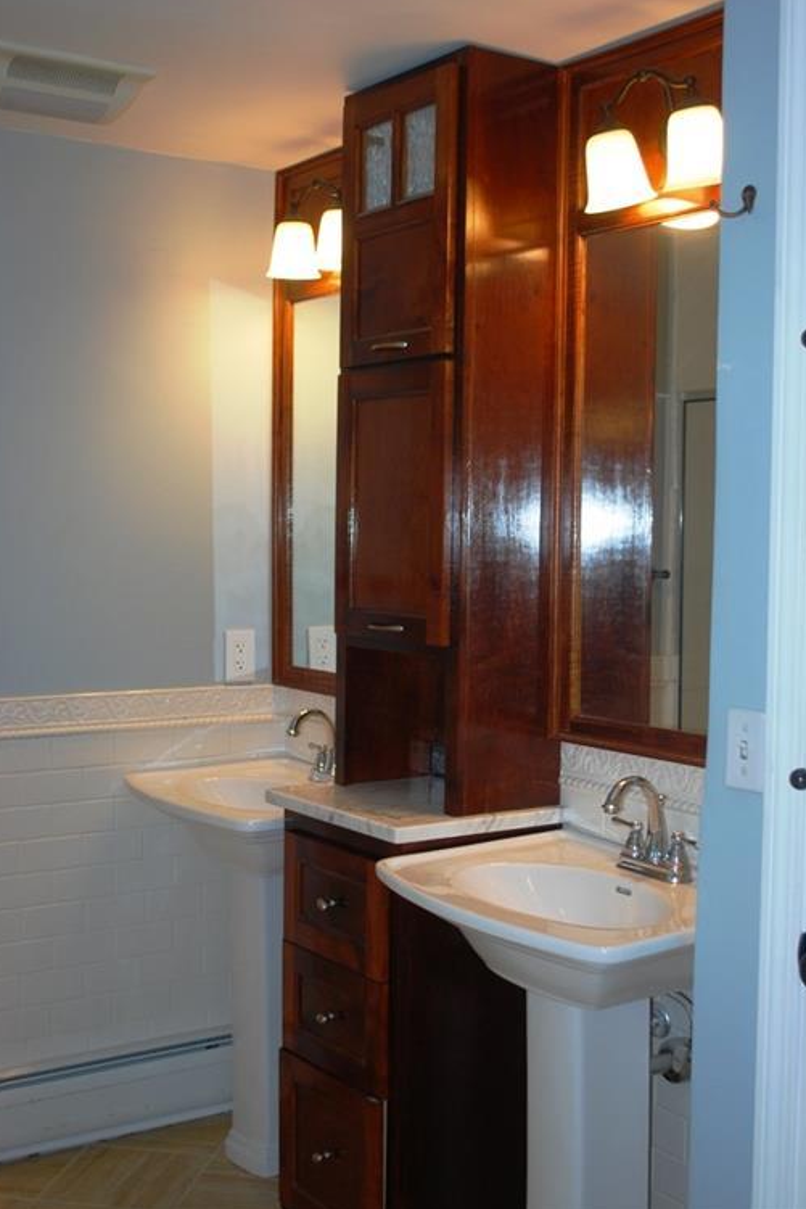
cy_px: 599
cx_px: 401
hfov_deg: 30.2
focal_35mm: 45
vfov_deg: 44.0
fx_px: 1494
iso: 200
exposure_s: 1/60
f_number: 4.8
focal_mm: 29
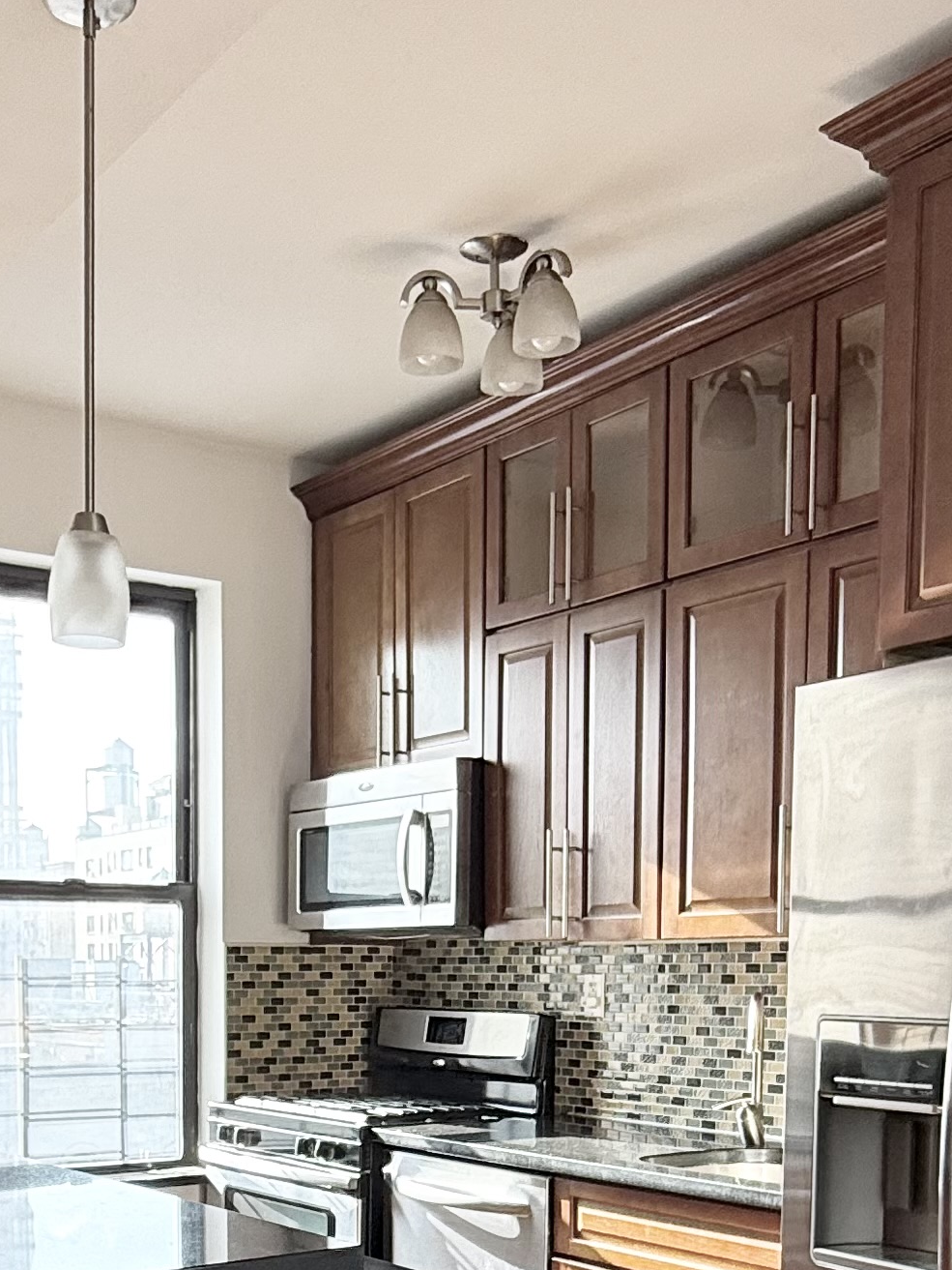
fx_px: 1577
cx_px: 326
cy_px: 1093
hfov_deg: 33.3
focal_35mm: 43
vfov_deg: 41.1
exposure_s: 1/131
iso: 64
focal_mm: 2.22
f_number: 2.2
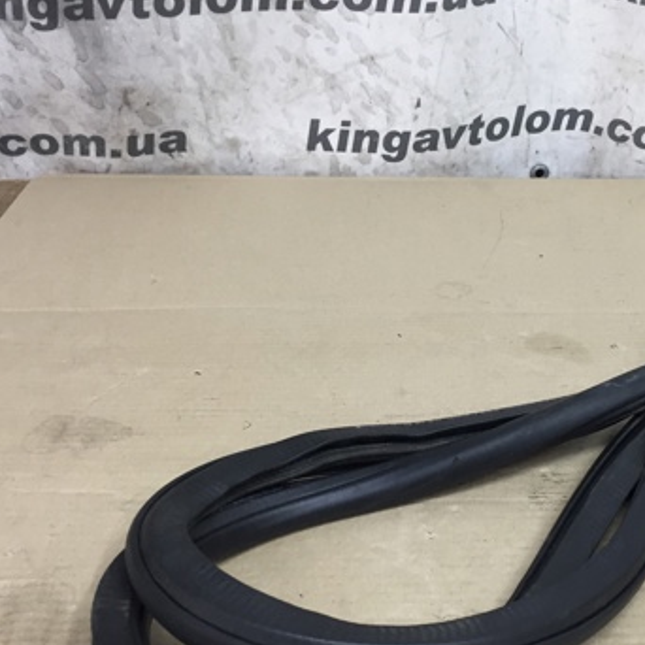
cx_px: 483
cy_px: 375
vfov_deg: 35.3
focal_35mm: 48
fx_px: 1012
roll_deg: -2.1
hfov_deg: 34.6
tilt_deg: -31.9
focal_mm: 4.15
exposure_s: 1/33
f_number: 2.2
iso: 50
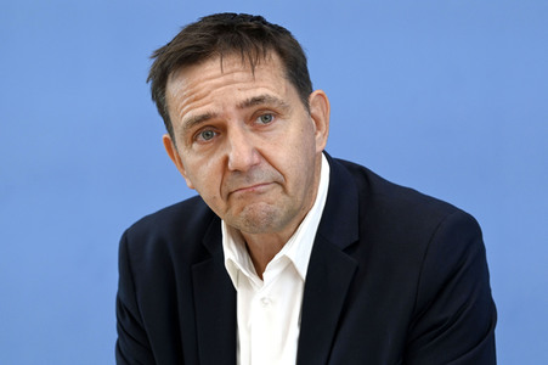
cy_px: 182
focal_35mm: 150
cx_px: 274
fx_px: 2282
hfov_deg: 13.7
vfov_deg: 9.1
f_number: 5.6
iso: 2000
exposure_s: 1/640
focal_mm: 150
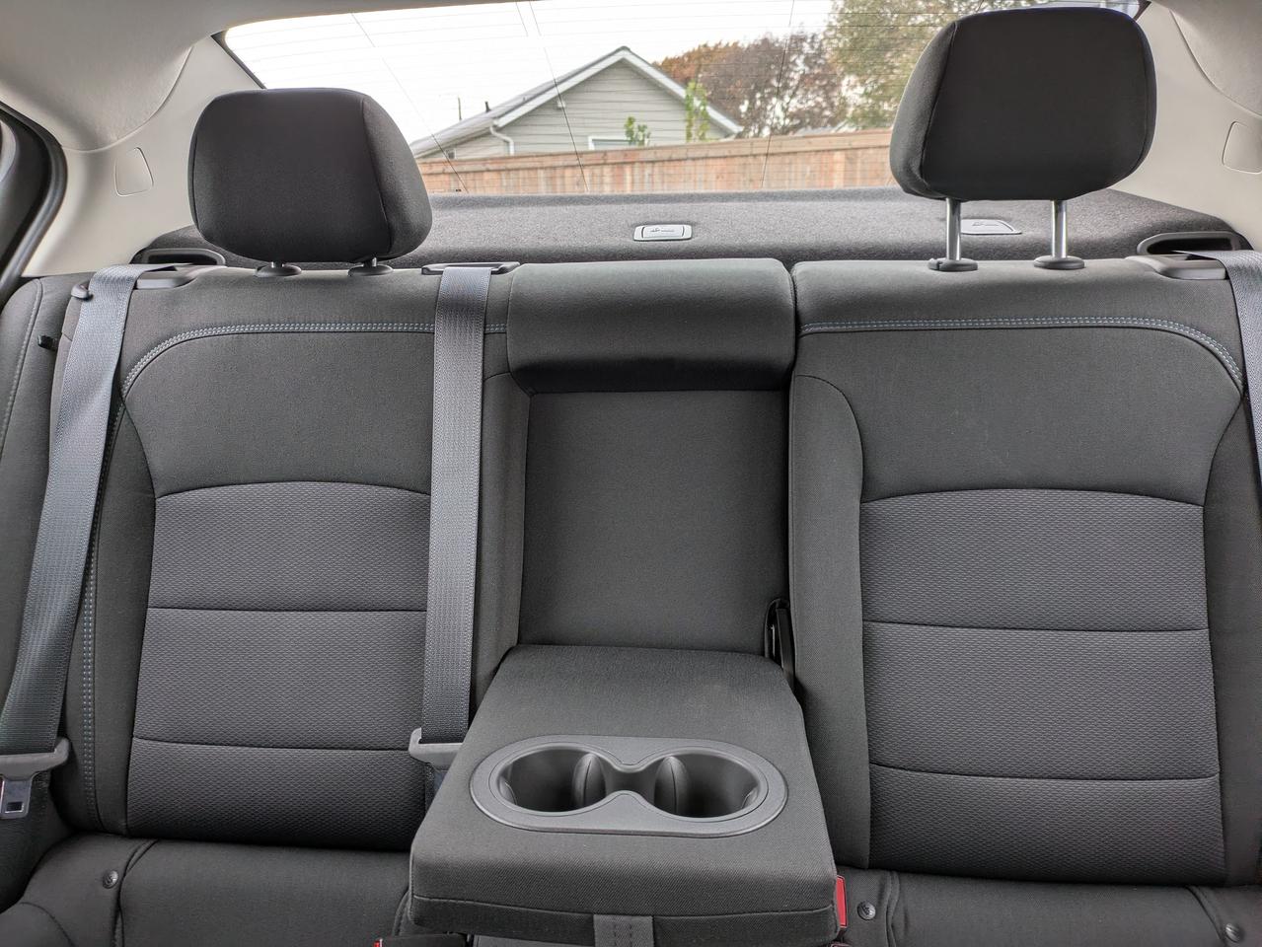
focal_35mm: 25
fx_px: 912
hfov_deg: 69.4
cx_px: 631
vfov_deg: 54.9
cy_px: 474
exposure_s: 1/100
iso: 43
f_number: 1.89
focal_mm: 5.43
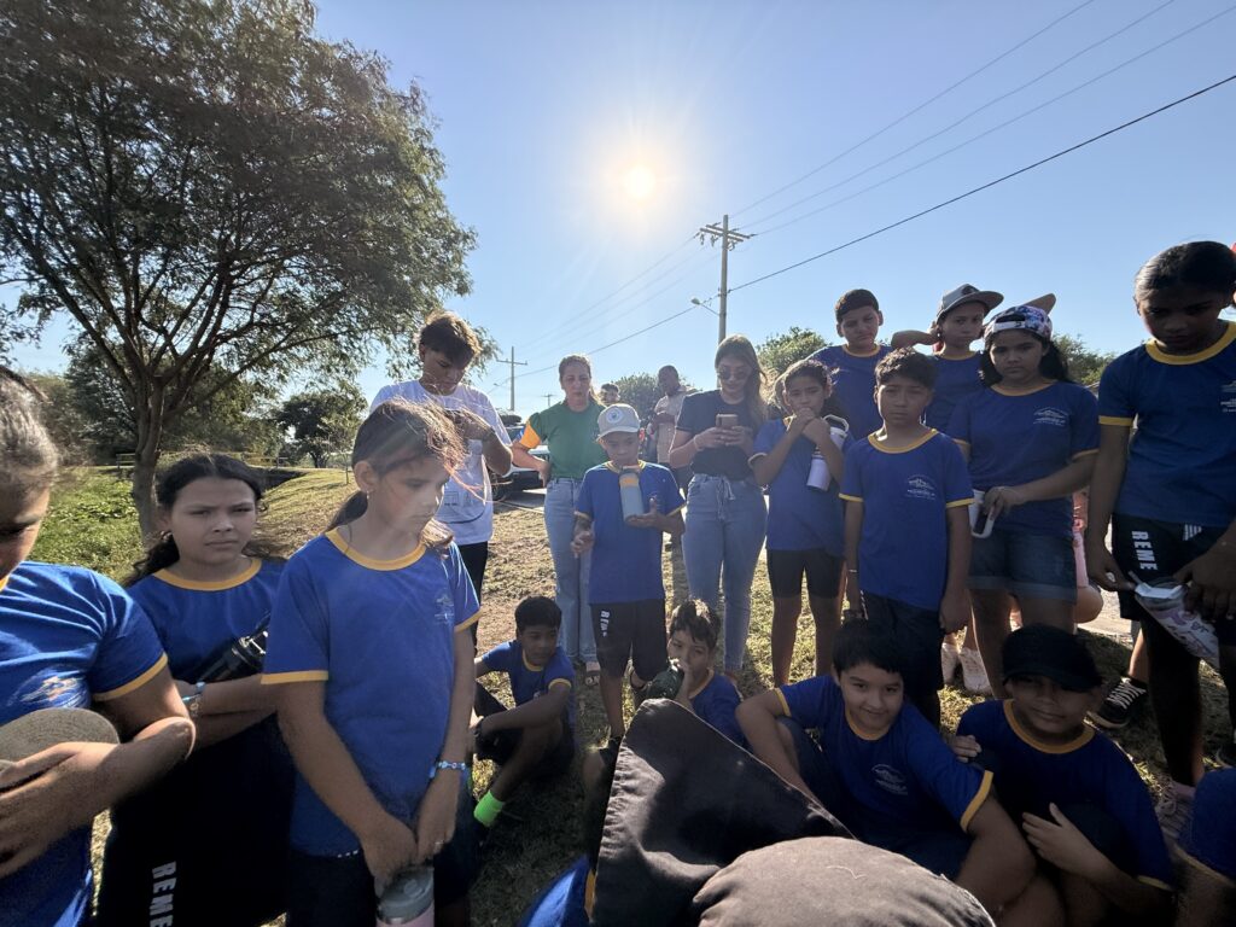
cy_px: 464
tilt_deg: +1.6
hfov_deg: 102.1
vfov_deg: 85.7
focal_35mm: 14
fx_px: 500
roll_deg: -0.5
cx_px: 618
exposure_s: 1/3460
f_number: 2.2
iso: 80
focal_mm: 2.22
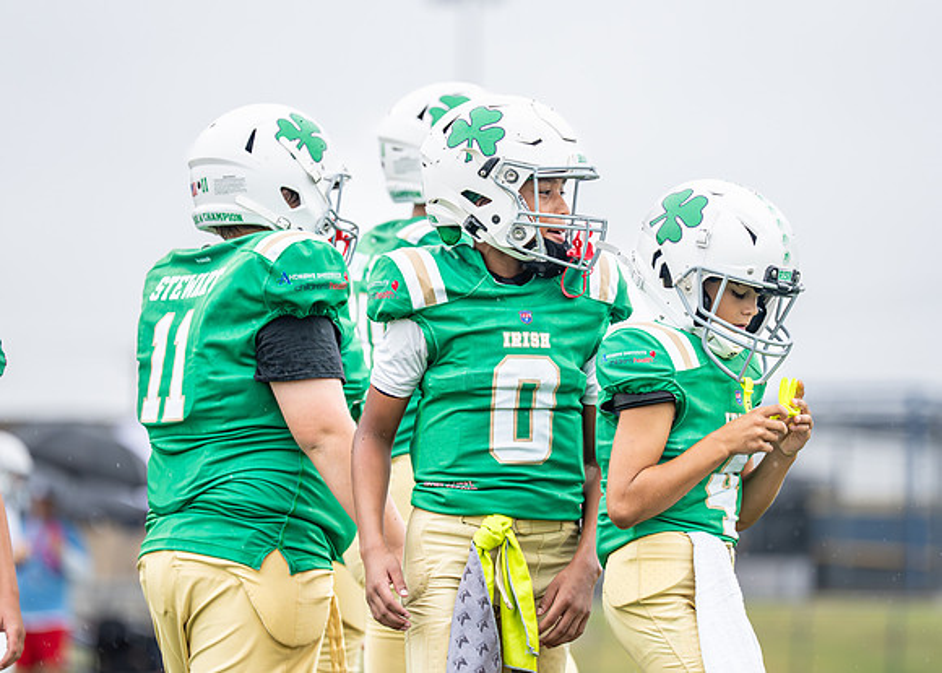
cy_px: 299
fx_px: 5943
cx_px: 520
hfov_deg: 9.1
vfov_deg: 6.5
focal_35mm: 222
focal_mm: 173
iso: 500
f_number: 2.8
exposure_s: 1/1000
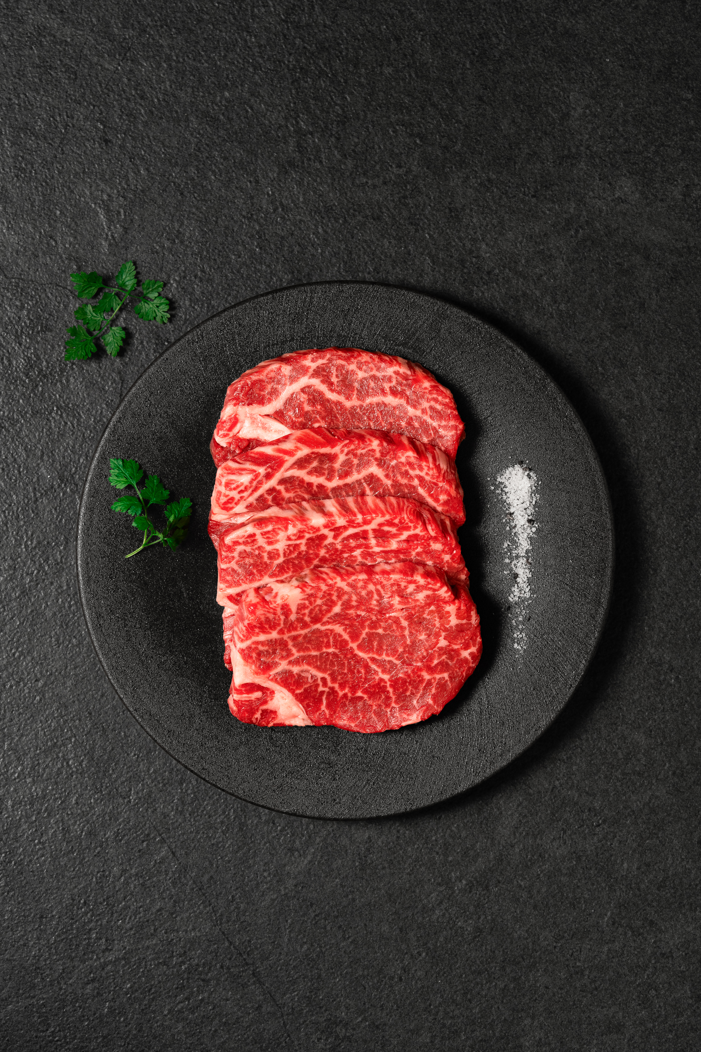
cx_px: 350
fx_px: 2629
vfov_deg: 22.6
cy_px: 526
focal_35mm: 90
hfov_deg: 15.2
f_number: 6.3
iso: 400
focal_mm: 90
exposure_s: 1/50
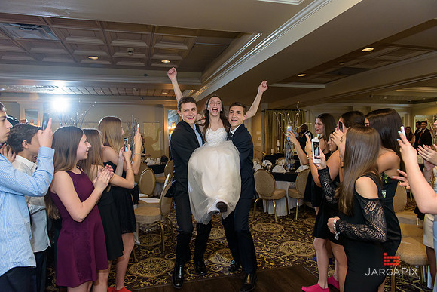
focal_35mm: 24
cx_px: 218
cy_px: 146
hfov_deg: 73.7
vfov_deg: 53.2
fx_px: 291
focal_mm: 24
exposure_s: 1/125
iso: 1600
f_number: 3.2
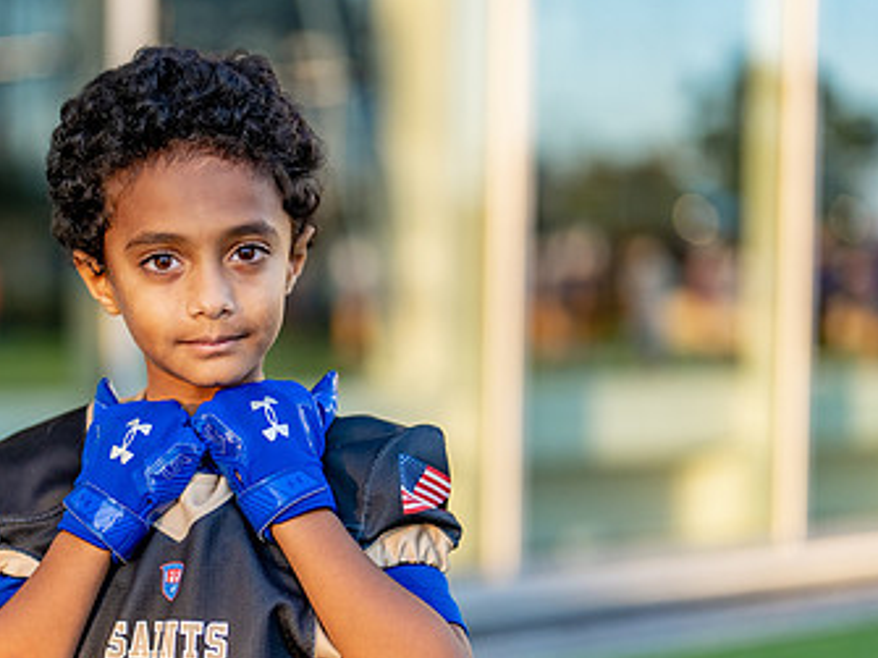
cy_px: 473
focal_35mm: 97
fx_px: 2459
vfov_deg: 15.2
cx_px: 222
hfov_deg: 20.1
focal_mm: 50
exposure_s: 1/1600
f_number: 1.2
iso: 200
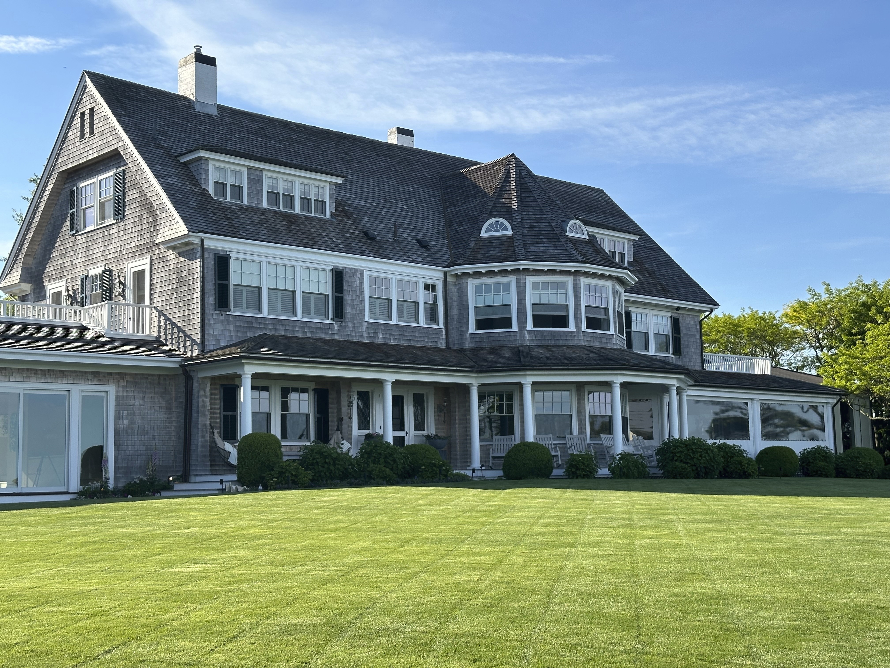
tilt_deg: +7.0
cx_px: 445
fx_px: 1234
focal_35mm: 48
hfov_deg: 39.7
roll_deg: +1.0
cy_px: 334
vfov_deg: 30.3
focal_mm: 6.86
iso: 64
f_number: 1.78
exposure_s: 1/2469
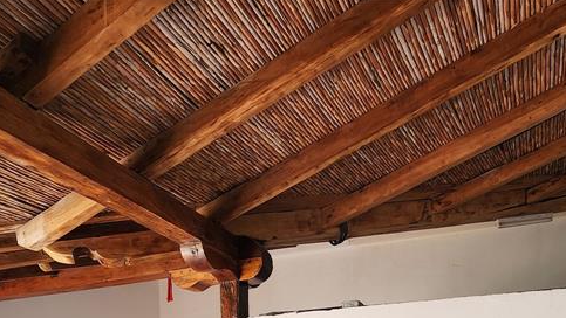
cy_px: 445
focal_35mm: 30
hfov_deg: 63.8
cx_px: 334
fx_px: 450
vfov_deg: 28.9
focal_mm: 2.2
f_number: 2.2
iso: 80
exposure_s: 1/120
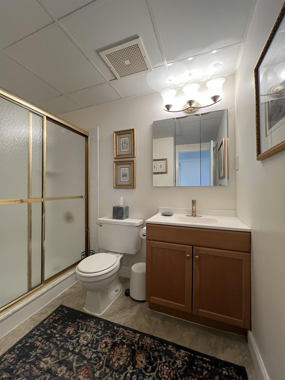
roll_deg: +0.6
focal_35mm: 13
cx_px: 142
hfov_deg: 89.9
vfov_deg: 106.2
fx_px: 143
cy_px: 190
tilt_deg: -1.1
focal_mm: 1.57
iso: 250
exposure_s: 1/120
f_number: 1.8
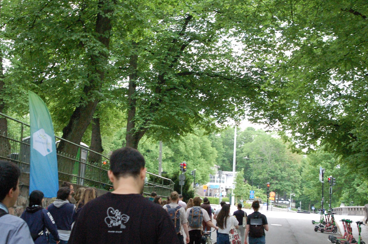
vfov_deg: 20.9
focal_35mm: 65
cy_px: 148
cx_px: 147
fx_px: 664
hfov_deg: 30.9
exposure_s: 1/125
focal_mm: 32
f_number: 8
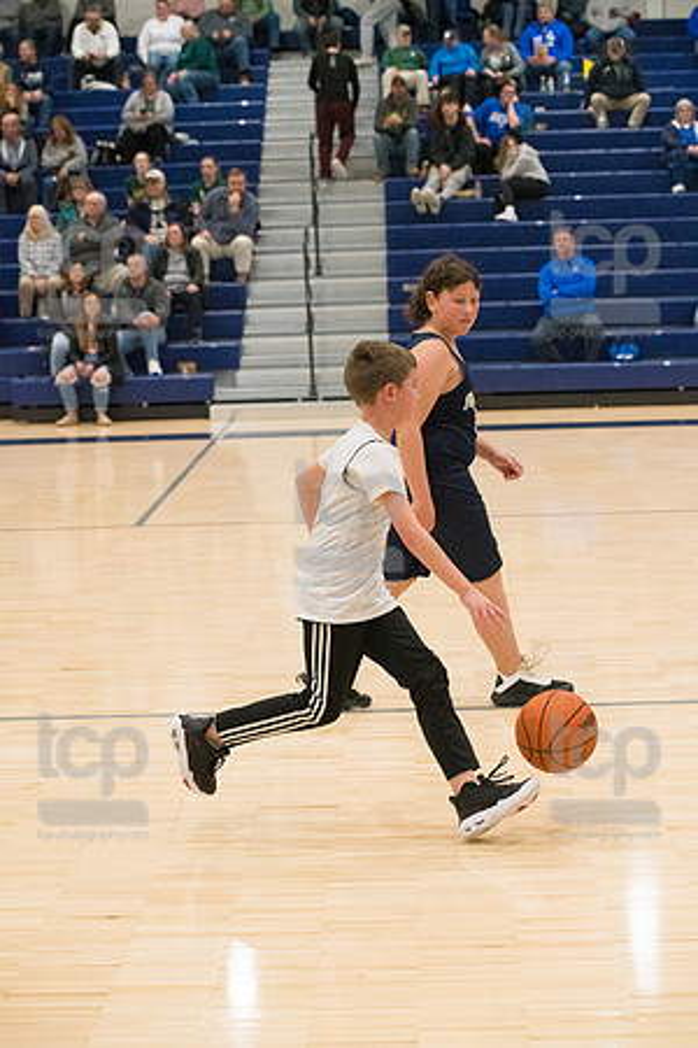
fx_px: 2181
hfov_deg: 18.2
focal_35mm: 75
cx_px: 349
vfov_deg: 27.0
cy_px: 524
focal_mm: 75
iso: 8000
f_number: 4.5
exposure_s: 1/1600
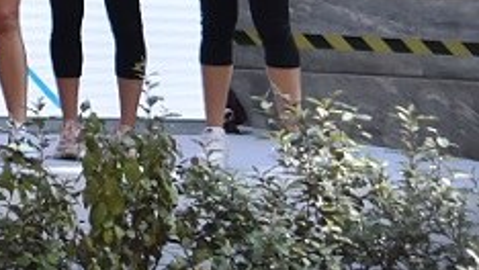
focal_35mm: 250
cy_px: -552
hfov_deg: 7.9
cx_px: -751
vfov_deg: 4.7
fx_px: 3177
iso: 500
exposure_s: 1/2500
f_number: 4
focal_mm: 46
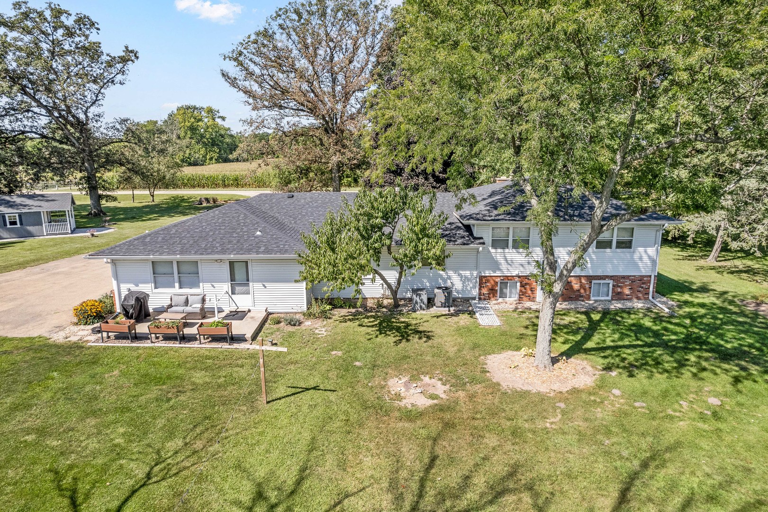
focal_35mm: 22
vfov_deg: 57.2
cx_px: 384
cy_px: 256
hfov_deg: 78.6
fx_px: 469
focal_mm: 8.38
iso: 100
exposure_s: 1/1000
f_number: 2.8
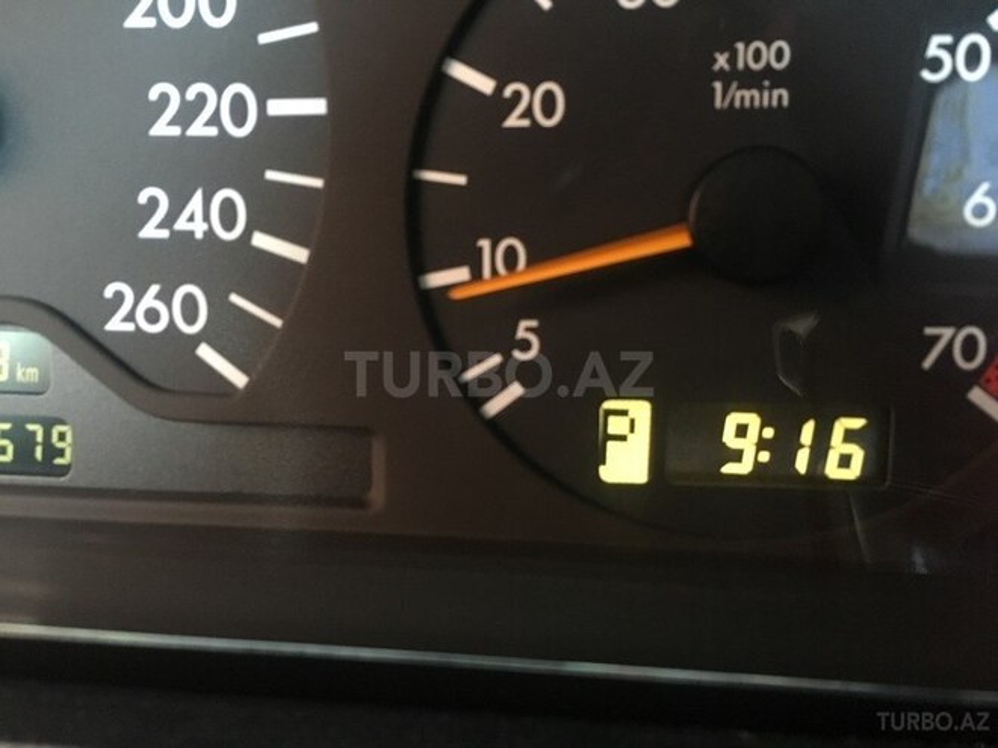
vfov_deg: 48.2
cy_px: 374
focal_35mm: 29
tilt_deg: -24.3
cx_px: 499
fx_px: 836
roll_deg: -1.8
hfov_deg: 61.7
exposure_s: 1/17
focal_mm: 4.15
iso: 250
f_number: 2.2
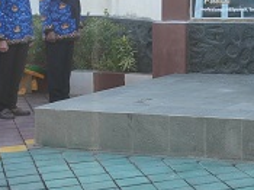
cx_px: 399
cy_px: -54
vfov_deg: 13.1
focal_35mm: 109
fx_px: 799
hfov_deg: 16.2
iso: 400
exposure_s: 1/100
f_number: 6.3
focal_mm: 22
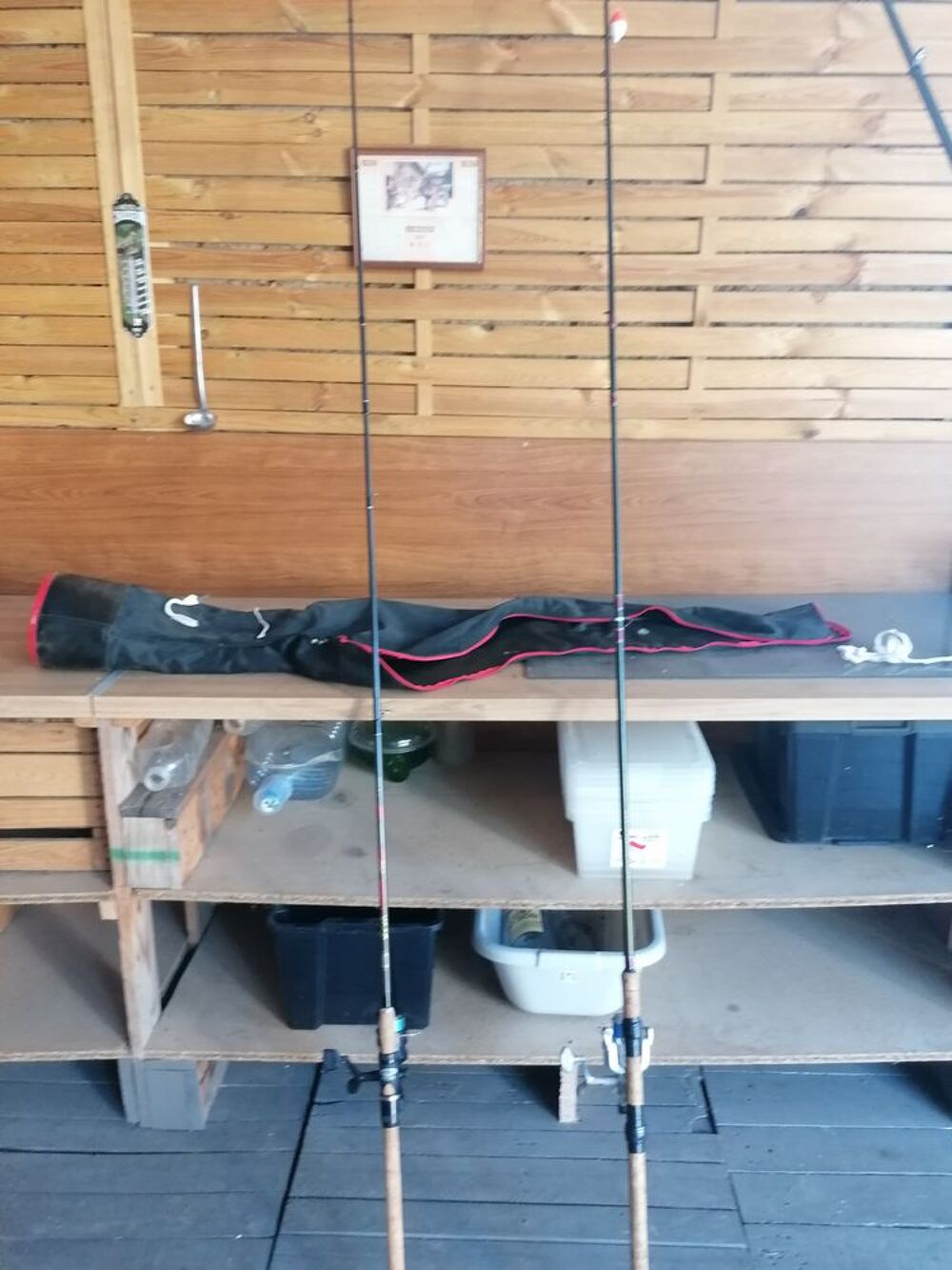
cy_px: 635
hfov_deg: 51.4
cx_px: 476
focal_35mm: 27
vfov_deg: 65.3
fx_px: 990
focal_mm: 4.75
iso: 400
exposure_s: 1/33.3
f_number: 1.8
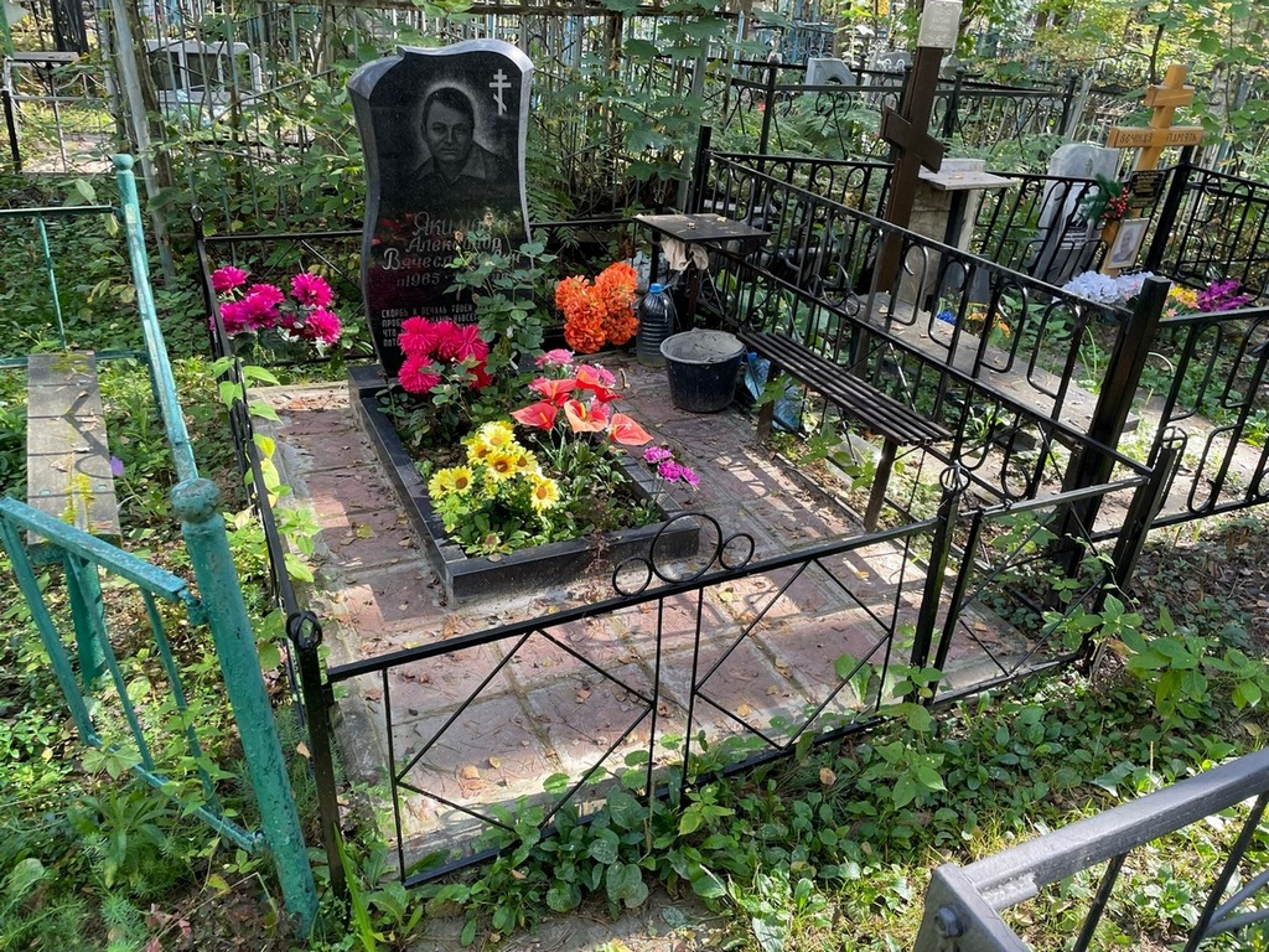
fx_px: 953
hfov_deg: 67.3
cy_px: 476
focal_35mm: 26
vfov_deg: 53.1
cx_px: 634
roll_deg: -6.2
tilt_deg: -17.5
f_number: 1.6
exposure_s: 1/121
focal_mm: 4.2
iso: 64
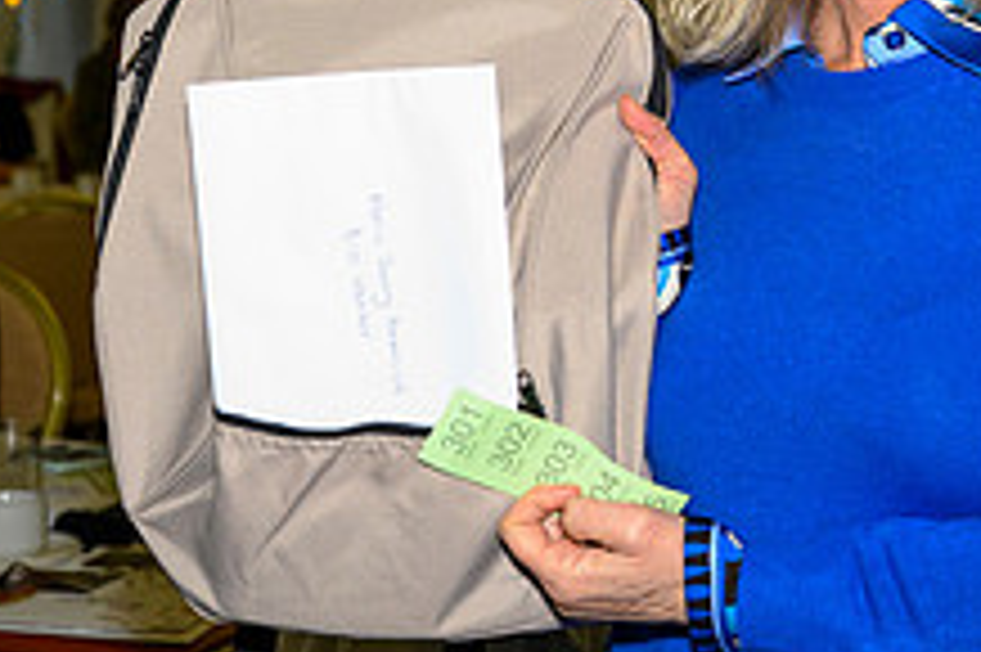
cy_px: 117
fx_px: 2505
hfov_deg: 22.0
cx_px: 729
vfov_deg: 14.7
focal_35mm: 92
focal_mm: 34
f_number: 4
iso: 1600
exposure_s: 1/100
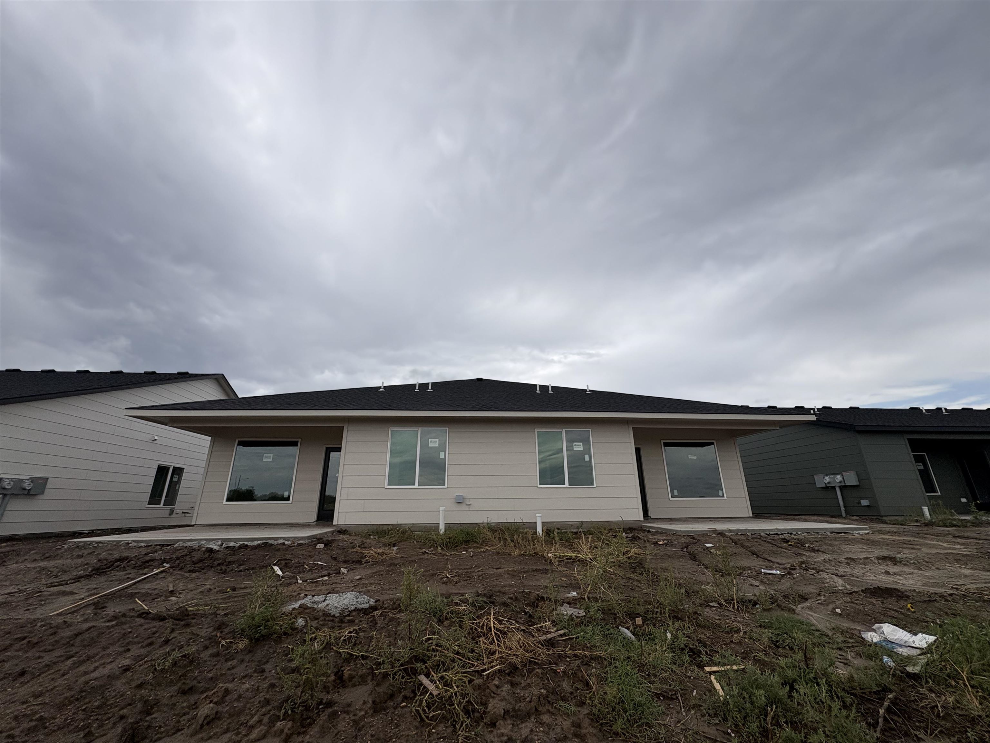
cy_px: 372
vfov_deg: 85.7
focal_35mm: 14
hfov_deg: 102.1
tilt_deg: +20.0
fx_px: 400
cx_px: 495
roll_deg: +0.3
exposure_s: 1/2770
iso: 50
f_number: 2.2
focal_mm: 2.22
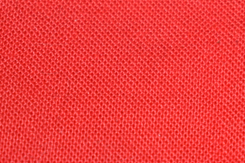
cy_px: -113
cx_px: 353
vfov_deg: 5.0
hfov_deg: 7.5
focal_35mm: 272
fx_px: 1850
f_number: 5.6
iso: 500
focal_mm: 52
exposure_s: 1/60
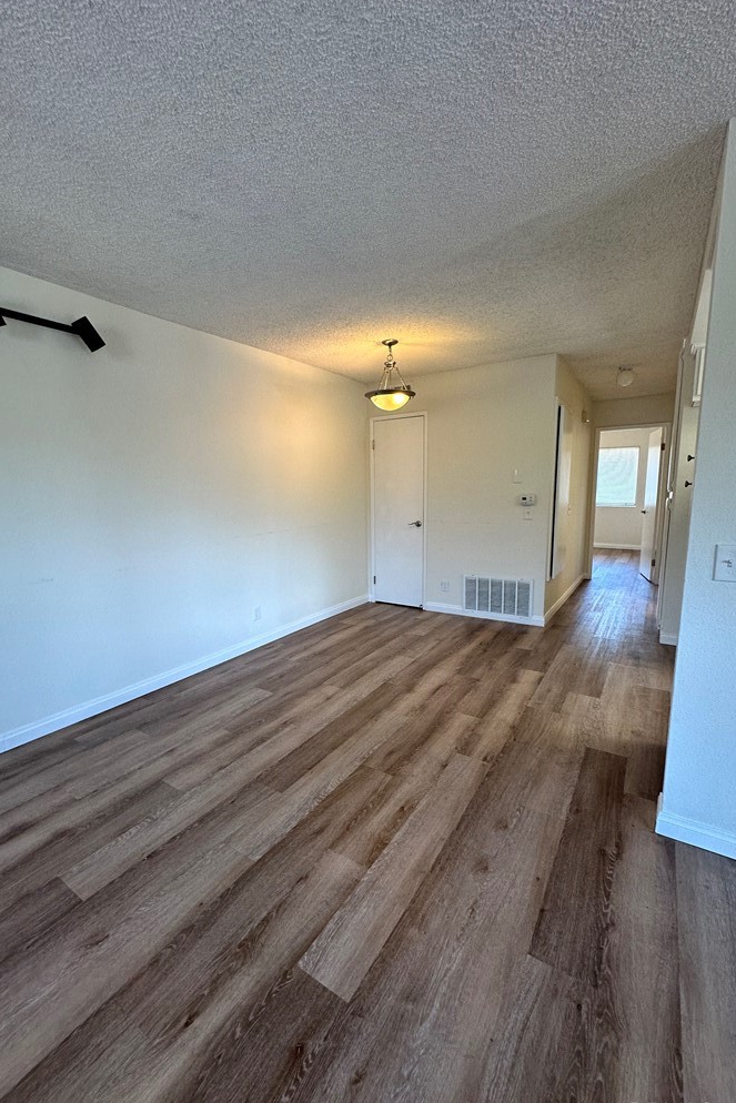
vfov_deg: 100.4
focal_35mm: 15
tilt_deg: -8.8
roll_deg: -0.6
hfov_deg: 77.3
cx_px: 356
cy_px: 560
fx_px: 460
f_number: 2.2
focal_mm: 2.22
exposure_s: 1/120
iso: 125
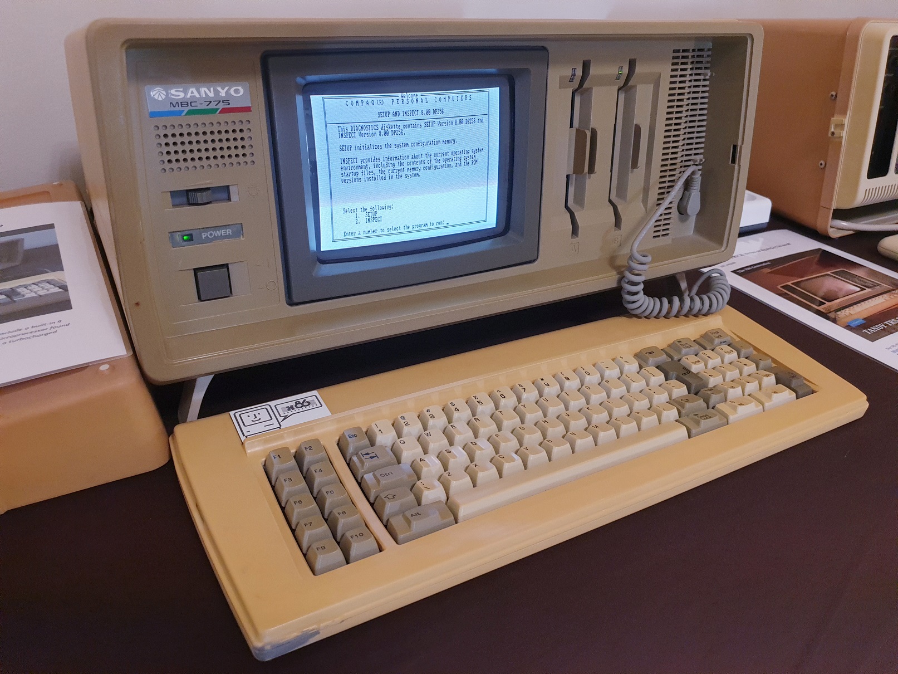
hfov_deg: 67.3
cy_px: 337
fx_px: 675
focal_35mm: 26
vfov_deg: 53.1
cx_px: 449
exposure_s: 1/50
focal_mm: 4.3
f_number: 1.5
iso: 250
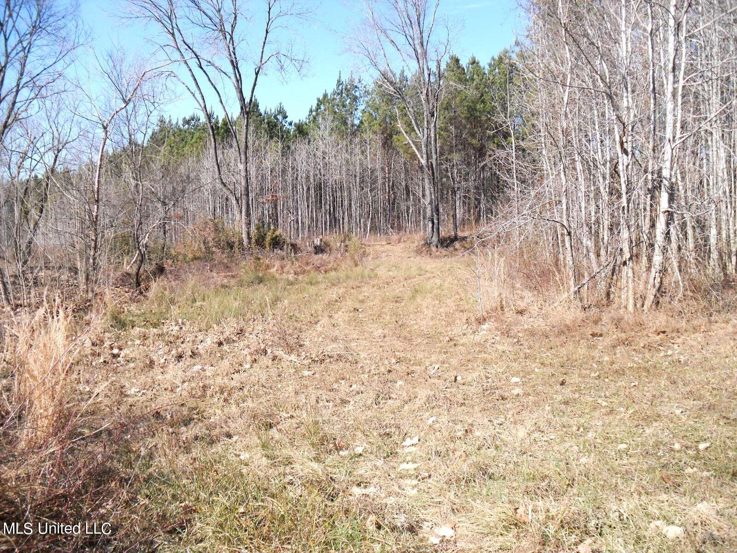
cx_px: 368
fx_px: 745
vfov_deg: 40.7
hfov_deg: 52.6
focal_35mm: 35
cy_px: 276
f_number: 7.6
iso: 80
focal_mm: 6.3
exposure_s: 1/250
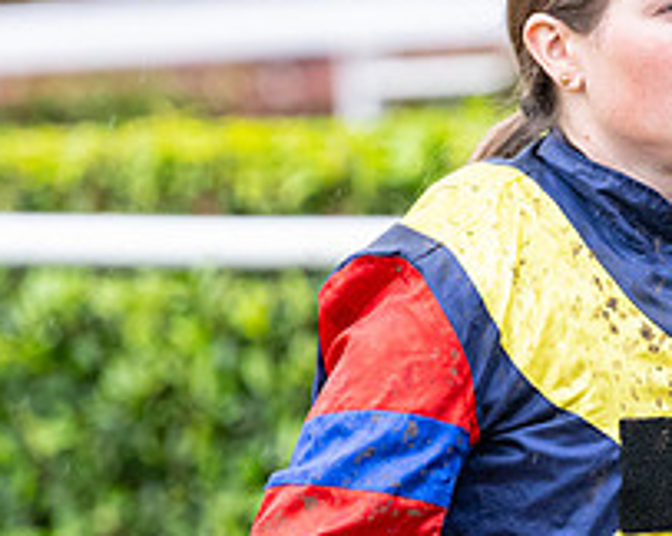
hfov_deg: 2.3
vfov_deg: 1.8
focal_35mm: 852
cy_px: 475
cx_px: 826
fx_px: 16929
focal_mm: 240
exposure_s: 1/500
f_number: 5
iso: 1000
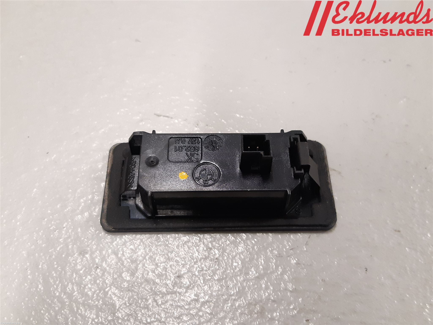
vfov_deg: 53.1
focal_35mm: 26
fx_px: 325
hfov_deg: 67.3
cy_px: 162
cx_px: 216
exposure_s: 1/50
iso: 250
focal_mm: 3.93
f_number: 1.7
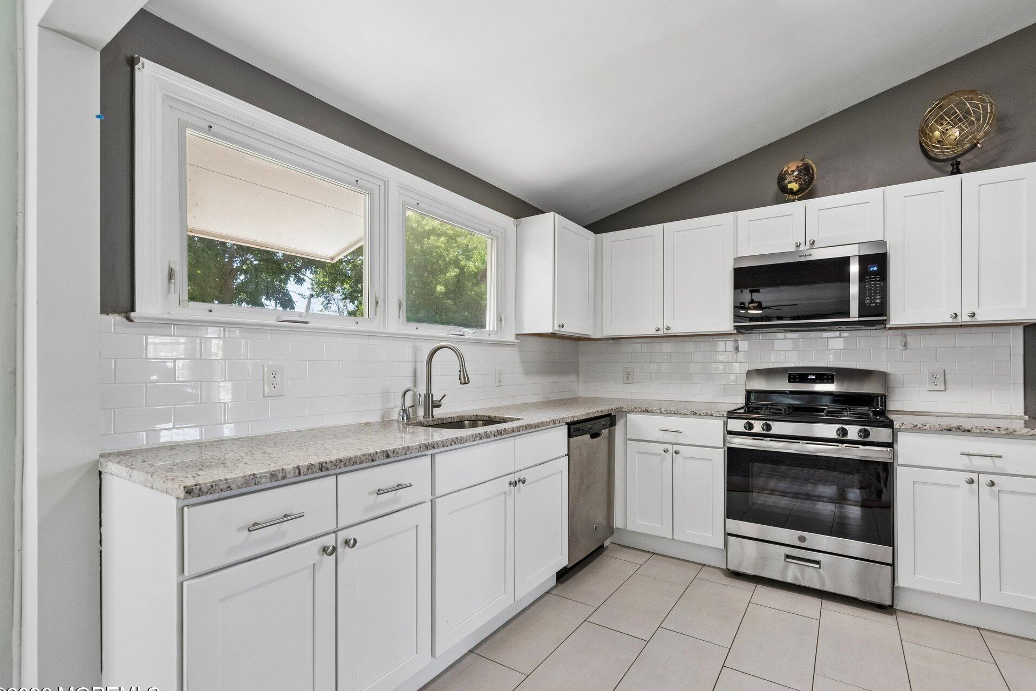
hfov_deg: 96.7
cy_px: 360
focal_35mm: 16
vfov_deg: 73.7
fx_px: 460
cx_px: 541
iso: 1000
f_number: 7.1
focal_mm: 15
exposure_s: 1/100
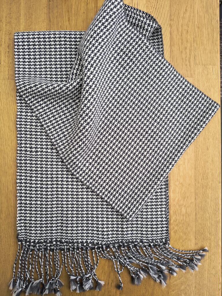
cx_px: 111
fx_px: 197
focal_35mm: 23
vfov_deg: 73.9
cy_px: 148
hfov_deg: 58.9
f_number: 1.8
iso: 119
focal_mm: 5.56
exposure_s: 1/100
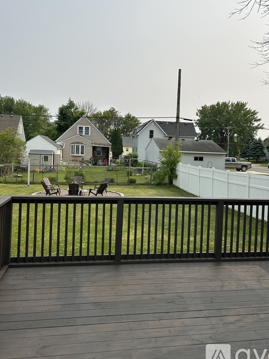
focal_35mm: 30
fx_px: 311
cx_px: 151
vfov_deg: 59.9
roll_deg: -2.7
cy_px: 162
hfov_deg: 46.7
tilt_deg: -3.7
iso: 50
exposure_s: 1/5882
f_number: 1.5
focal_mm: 5.7
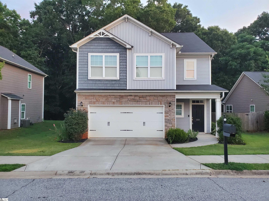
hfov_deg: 67.3
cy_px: 100
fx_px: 202
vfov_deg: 53.1
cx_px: 134
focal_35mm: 26
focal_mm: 4.3
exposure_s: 1/60.2
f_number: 2.4
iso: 250
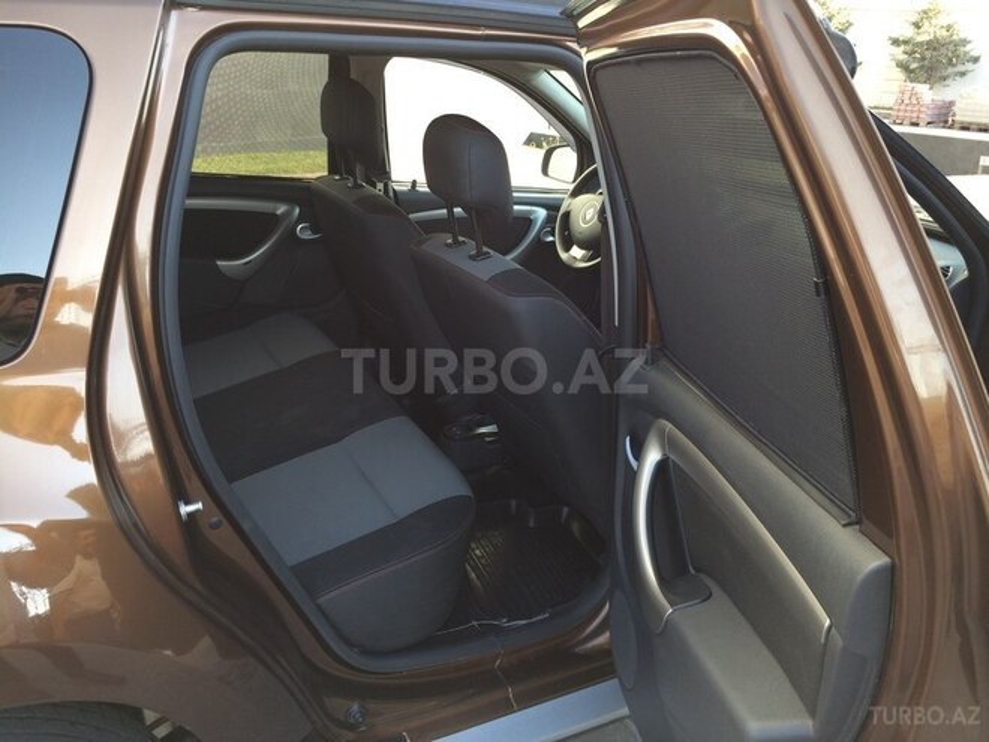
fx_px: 829
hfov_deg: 61.7
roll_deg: -0.8
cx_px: 494
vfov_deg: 48.2
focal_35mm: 29
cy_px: 371
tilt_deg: -23.1
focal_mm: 4.15
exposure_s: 1/100
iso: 32
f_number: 2.2
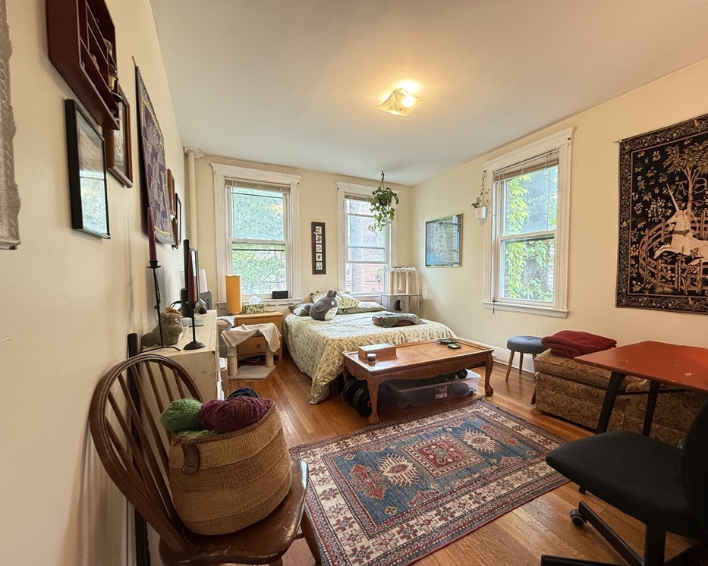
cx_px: 384
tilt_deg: -2.6
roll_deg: -0.4
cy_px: 291
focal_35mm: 15
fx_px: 314
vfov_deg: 84.0
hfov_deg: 96.6
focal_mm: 2.22
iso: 320
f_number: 2.2
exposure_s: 1/60
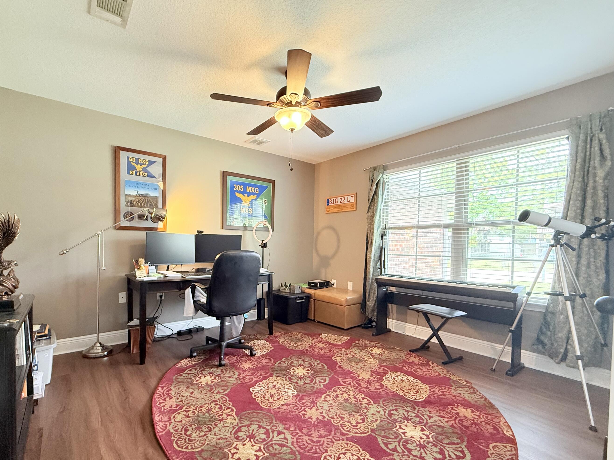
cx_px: 264
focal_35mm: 16
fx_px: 284
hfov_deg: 93.9
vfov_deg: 77.8
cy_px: 256
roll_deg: +0.0
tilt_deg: -2.3
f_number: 2.2
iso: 320
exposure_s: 1/60
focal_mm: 2.22
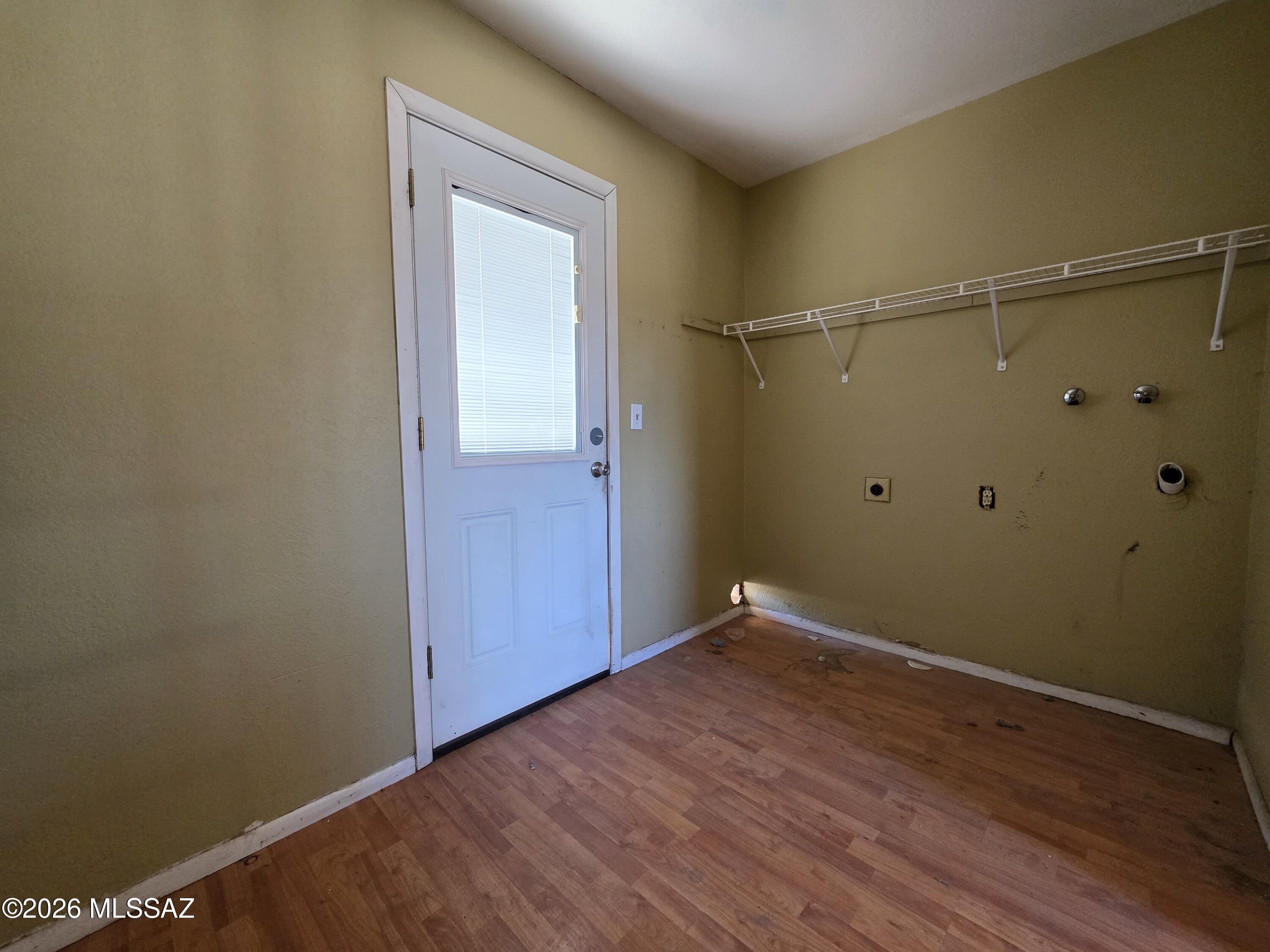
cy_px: 476
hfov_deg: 106.2
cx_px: 635
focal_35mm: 13
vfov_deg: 89.9
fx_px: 477
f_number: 1.9
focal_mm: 2.2
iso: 250
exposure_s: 1/60
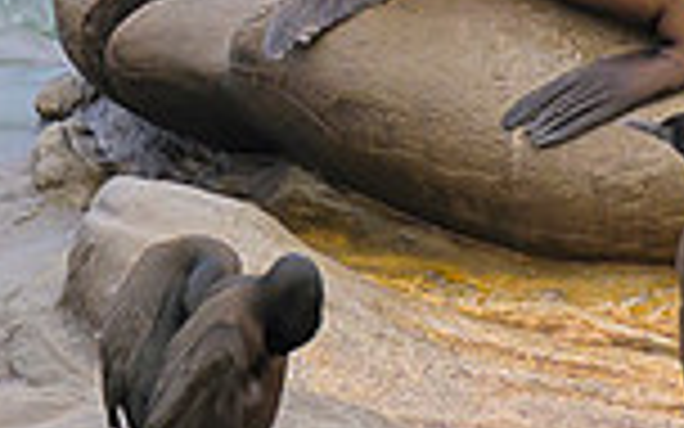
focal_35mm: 1318
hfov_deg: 1.6
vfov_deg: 1.0
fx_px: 24569
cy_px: -71
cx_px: 305
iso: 1600
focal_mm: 195
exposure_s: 1/500
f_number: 3.5
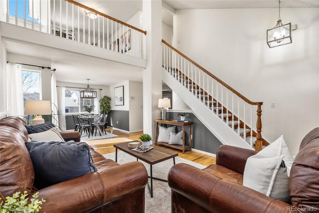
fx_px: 142
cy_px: 106
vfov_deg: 73.8
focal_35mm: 16
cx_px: 160
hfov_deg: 96.7
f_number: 8
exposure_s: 1/4
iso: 200
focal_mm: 16
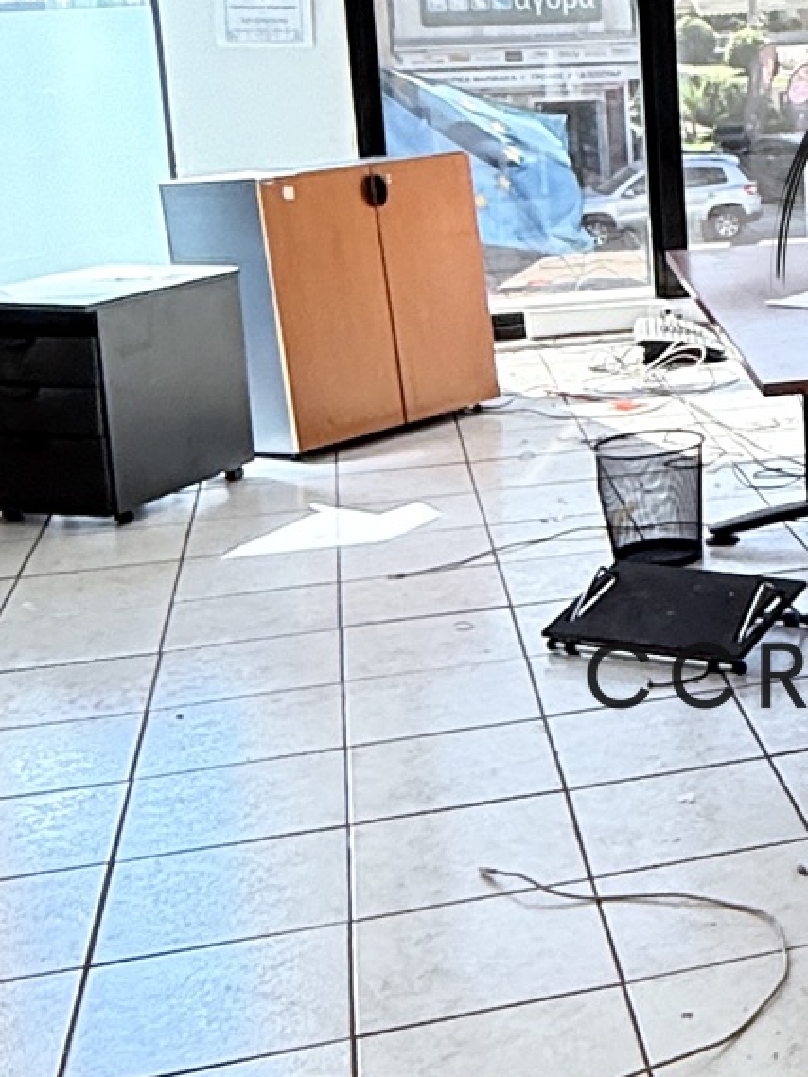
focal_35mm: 63
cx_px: 1103
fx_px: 1960
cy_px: 339
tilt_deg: -9.4
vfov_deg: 30.4
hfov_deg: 20.8
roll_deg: +1.1
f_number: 2.2
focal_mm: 2.22
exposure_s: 1/100
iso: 100
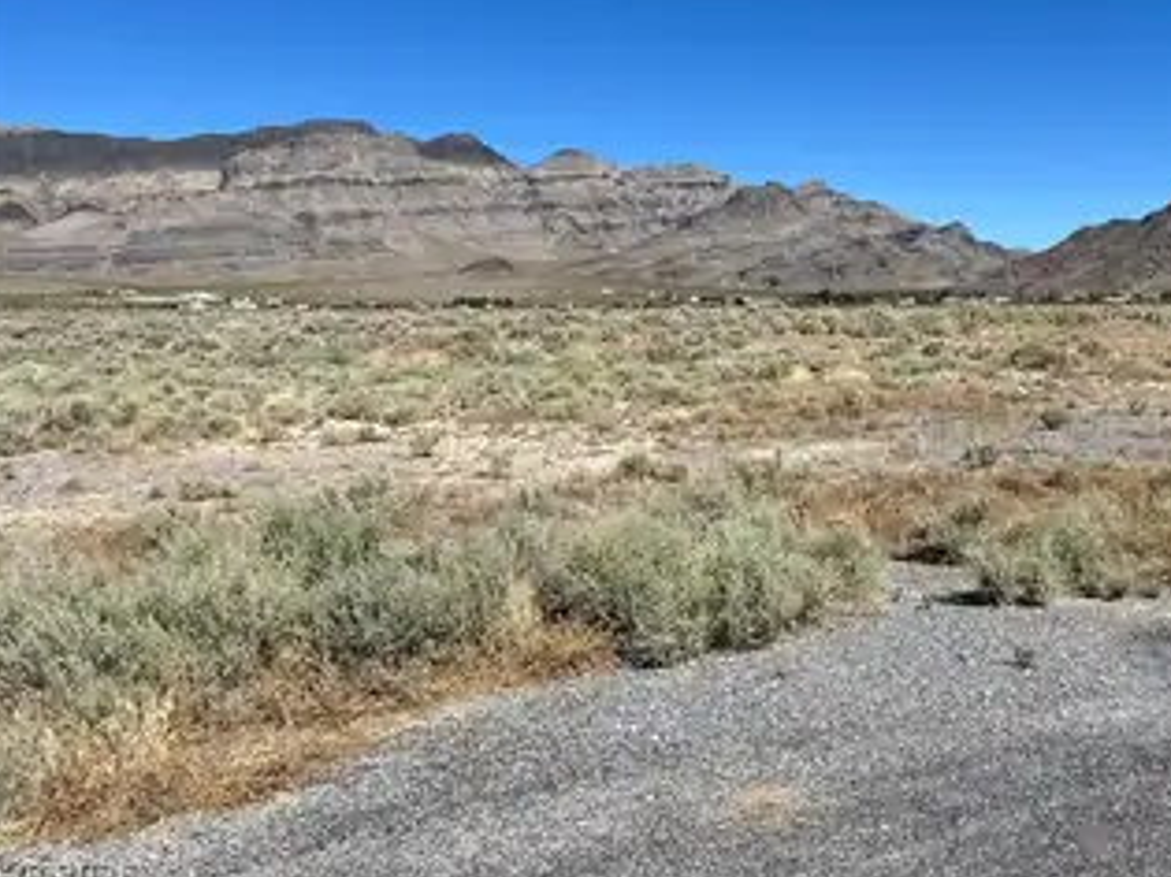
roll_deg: +0.1
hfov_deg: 54.8
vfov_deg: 42.7
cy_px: 342
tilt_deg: +0.5
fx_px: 1116
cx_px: 721
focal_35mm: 33
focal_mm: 5.1
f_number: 1.6
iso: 50
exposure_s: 1/5848
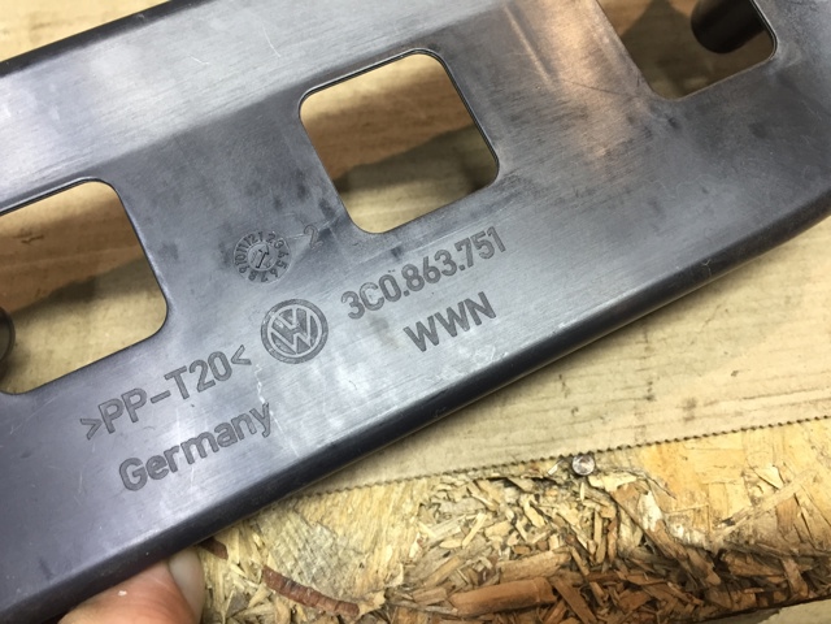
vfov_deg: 48.2
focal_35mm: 29
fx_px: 696
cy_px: 312
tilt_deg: -59.0
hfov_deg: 61.7
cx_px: 416
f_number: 2.2
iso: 100
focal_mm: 4.15
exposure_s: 1/33
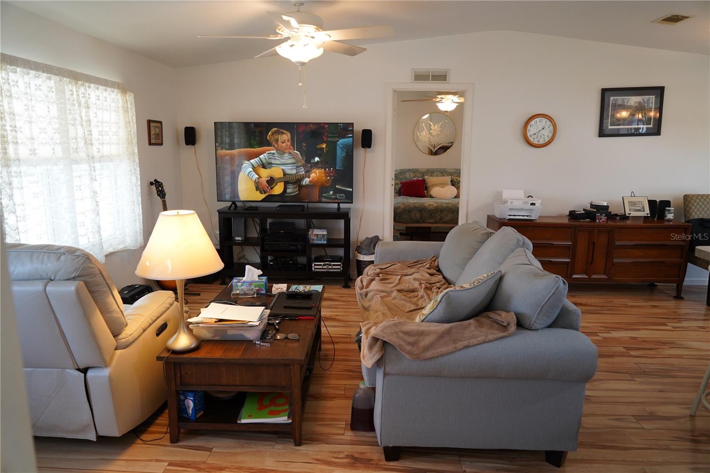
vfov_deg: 53.1
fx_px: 473
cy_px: 236
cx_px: 355
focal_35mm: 24
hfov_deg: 73.8
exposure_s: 1/160
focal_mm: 24
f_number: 4
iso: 1250
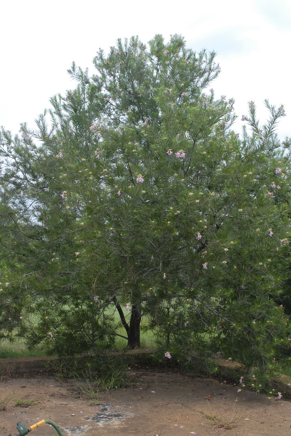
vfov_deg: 46.4
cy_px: 218
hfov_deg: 32.0
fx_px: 508
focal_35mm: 42
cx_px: 146
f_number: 8
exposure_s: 1/250
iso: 400
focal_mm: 28
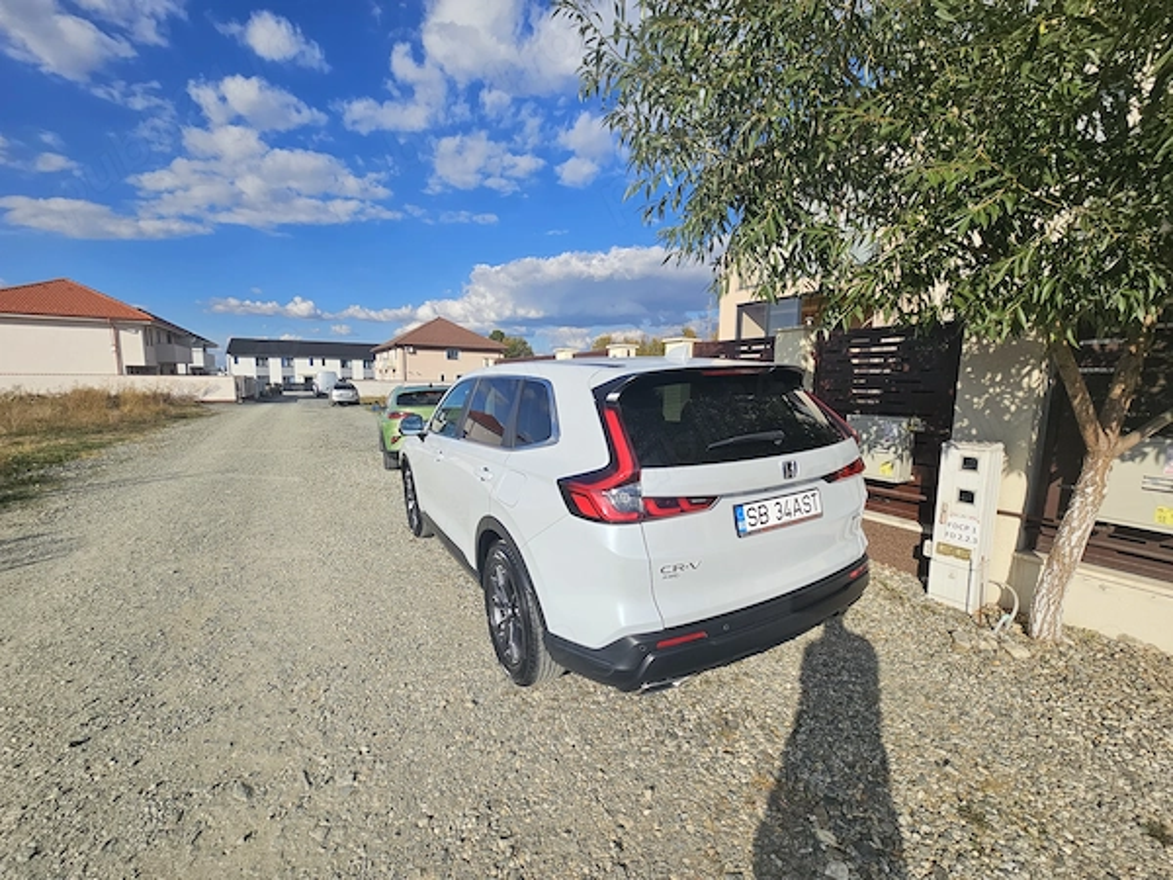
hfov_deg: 106.2
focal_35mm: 13
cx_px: 586
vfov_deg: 89.9
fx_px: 441
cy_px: 440
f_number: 2.2
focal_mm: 2.2
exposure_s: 1/3559
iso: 50
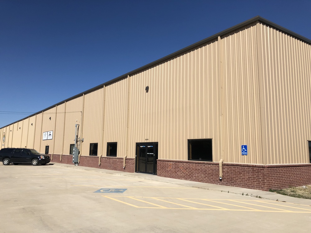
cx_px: 156
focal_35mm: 28
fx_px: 252
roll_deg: -0.5
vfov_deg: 49.7
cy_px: 116
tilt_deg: +7.7
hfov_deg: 63.4
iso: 20
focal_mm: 4
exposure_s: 1/3472
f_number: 1.8
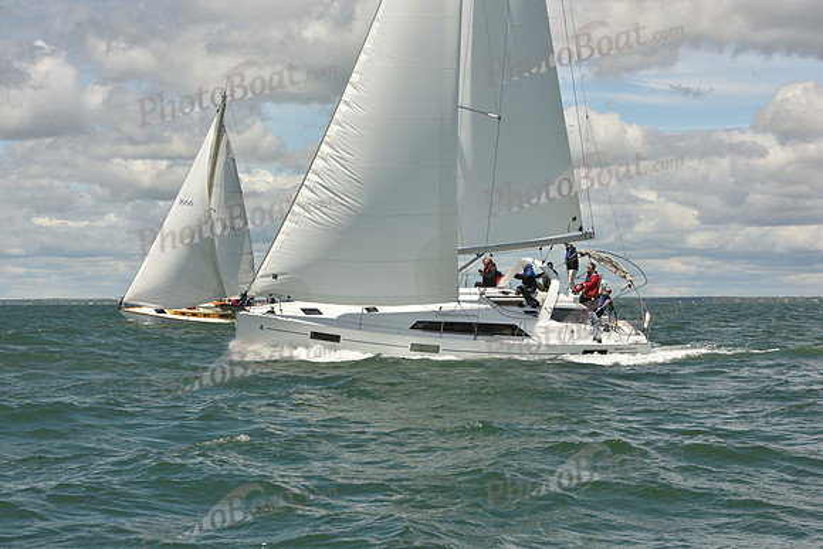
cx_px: 412
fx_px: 1829
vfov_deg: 17.1
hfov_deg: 25.4
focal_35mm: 80
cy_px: 274
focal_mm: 80
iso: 320
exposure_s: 1/800
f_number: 11
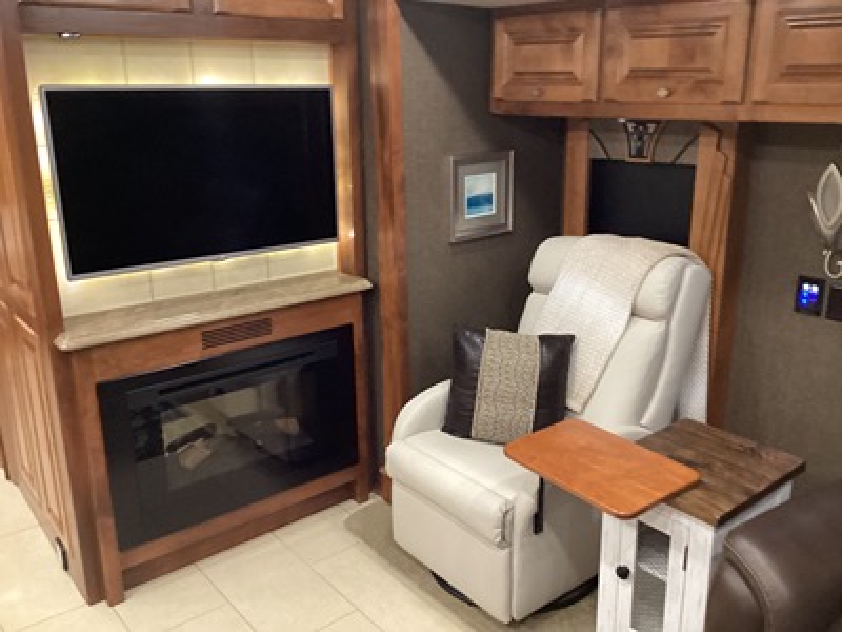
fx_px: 754
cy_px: 316
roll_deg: +2.4
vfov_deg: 45.4
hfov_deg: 58.4
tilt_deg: -19.5
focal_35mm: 31
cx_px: 421
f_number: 2.4
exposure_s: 1/30
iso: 500
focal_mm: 3.3
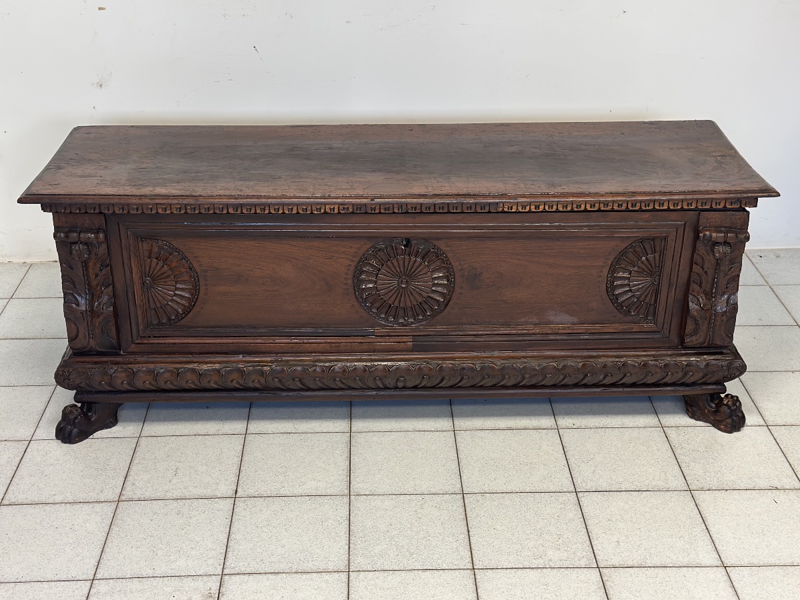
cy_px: 300
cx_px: 400
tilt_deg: -26.9
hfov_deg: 39.7
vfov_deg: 30.3
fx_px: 1109
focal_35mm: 48
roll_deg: +0.4
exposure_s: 1/100
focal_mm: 6.86
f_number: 1.78
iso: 200
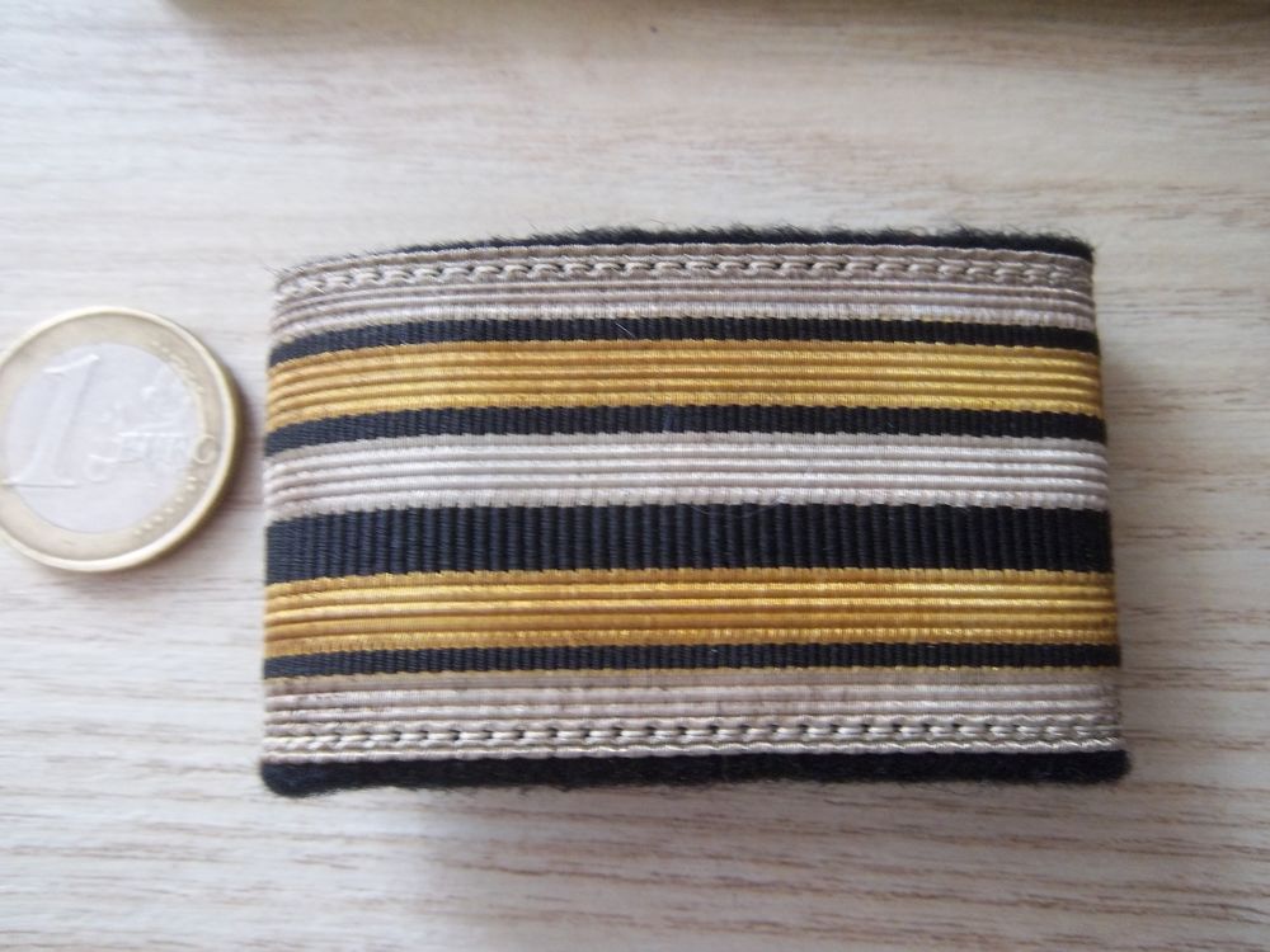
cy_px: 476
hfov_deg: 63.4
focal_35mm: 28
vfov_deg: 49.7
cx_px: 635
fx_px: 1027
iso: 160
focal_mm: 5.05
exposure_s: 1/25
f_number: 3.5
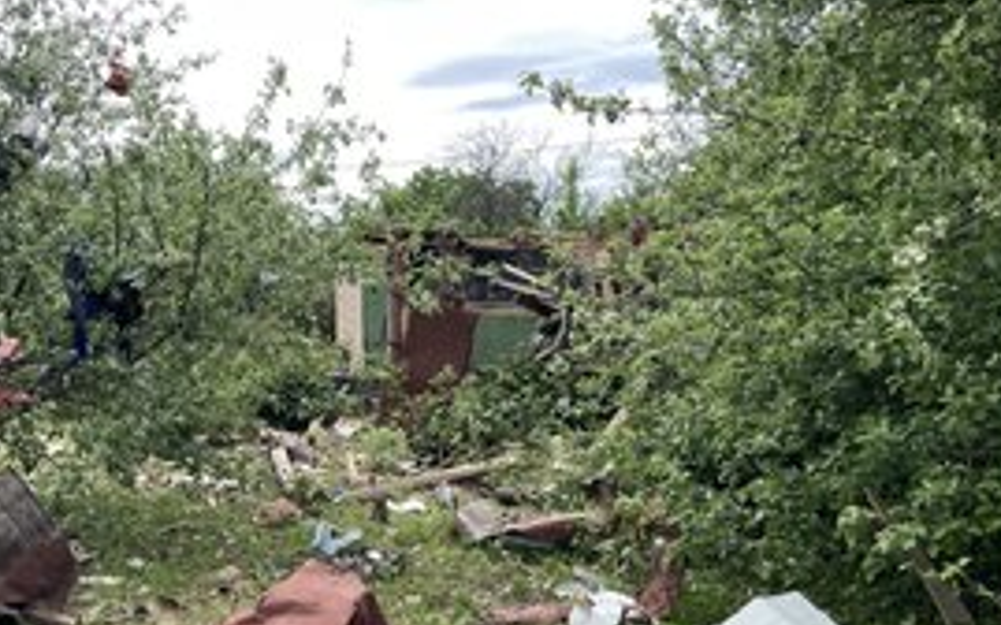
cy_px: 391
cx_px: 305
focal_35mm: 41
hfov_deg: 47.2
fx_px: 1118
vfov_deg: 31.1
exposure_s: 1/2398
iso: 32
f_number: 1.6
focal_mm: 4.2
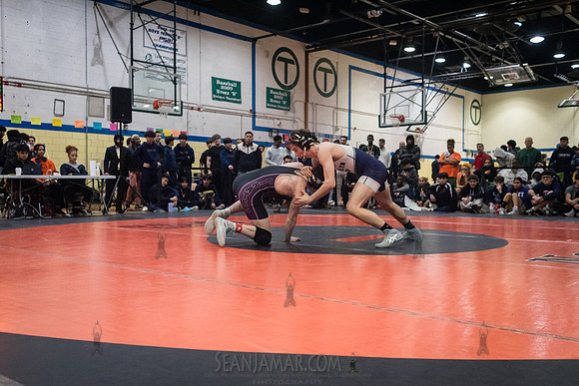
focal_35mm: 35
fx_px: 563
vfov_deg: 37.9
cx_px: 290
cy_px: 193
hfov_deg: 54.4
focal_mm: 35
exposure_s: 1/400
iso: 8000
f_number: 4
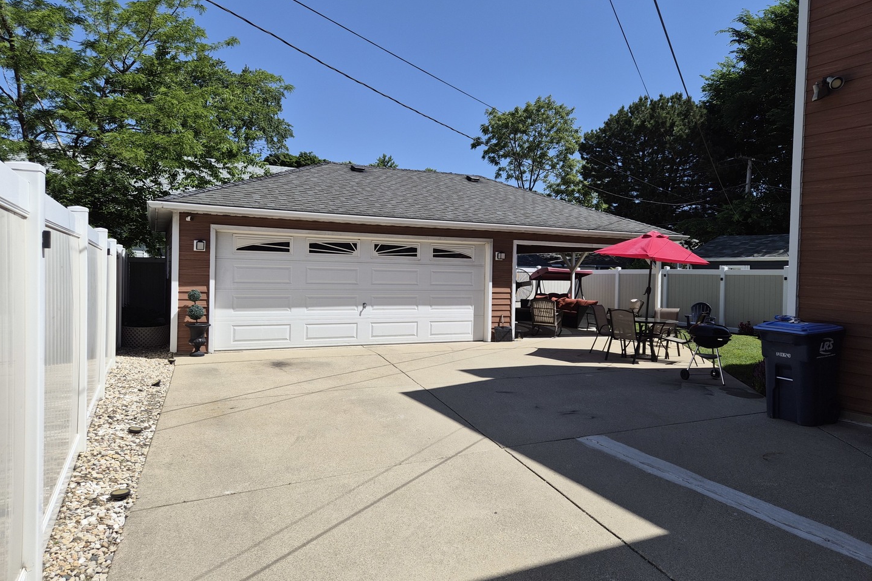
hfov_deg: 73.7
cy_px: 287
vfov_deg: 53.1
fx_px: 581
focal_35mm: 24
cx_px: 435
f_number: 1.8
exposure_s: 1/2288
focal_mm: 5.4
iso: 25
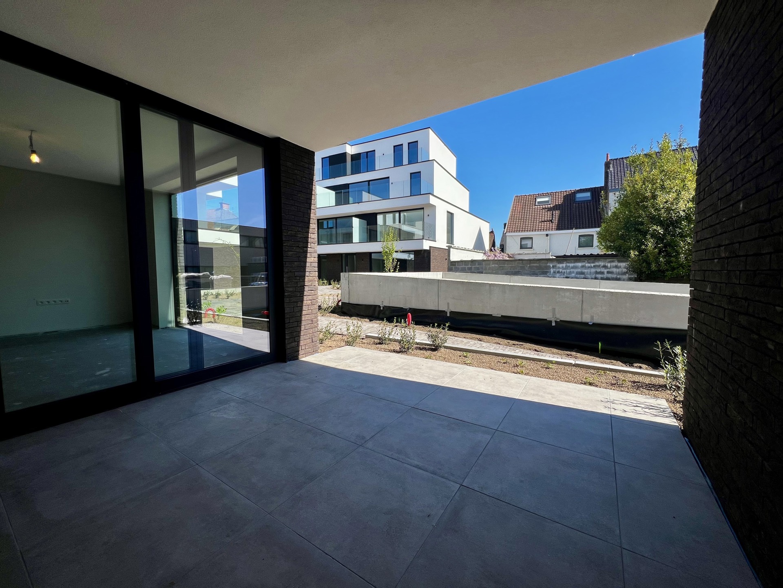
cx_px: 392
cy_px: 294
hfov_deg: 106.2
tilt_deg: -3.5
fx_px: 294
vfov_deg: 89.9
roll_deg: +0.7
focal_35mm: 13
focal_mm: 1.57
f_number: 1.8
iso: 32
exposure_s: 1/1064
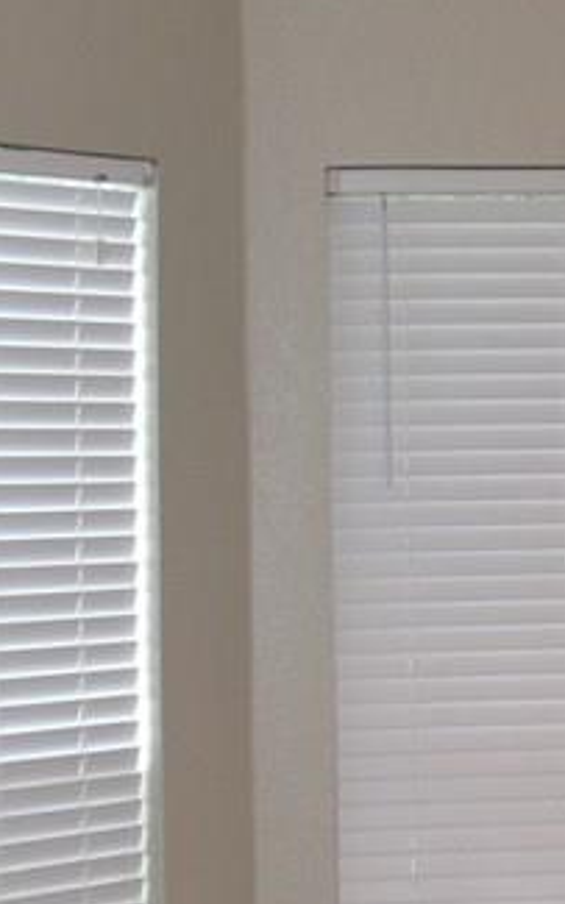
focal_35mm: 117
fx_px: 2884
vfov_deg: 17.8
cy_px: 548
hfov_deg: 11.0
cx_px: 654
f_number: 2.8
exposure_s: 1/30
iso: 100
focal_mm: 7.4
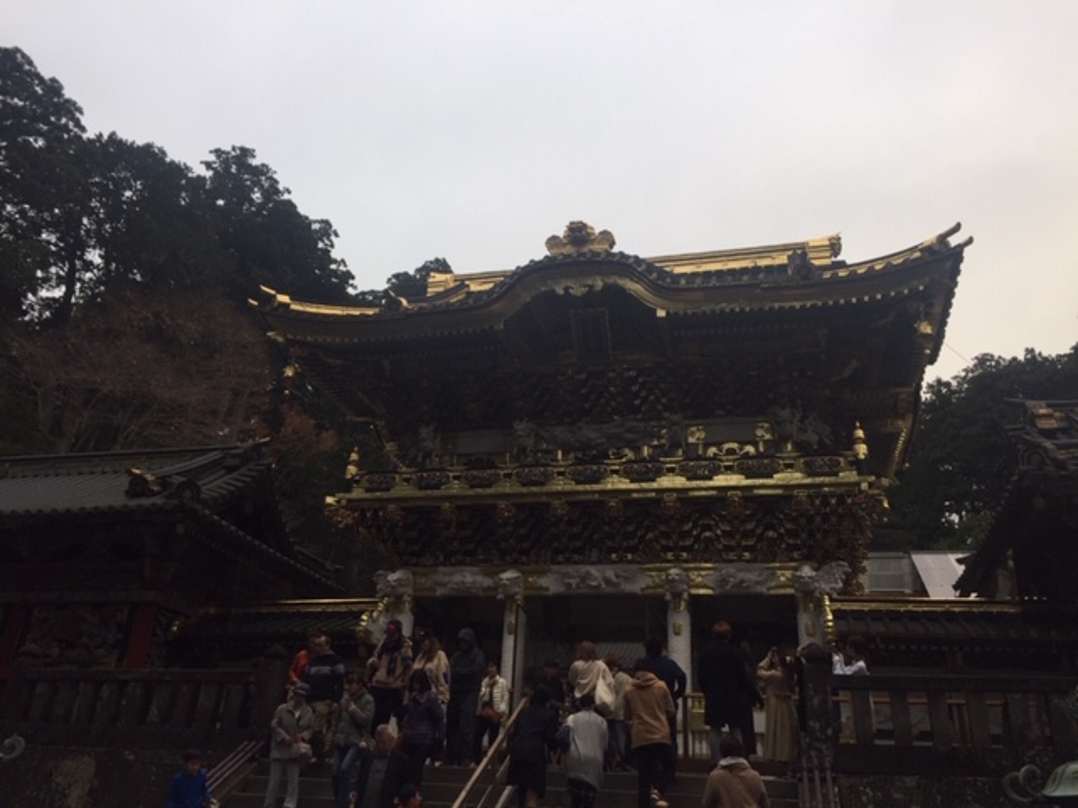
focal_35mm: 29
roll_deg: -4.9
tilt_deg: +23.5
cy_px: 404
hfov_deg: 61.7
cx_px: 539
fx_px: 903
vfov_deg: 48.2
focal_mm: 4.15
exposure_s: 1/241
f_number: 2.2
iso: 32
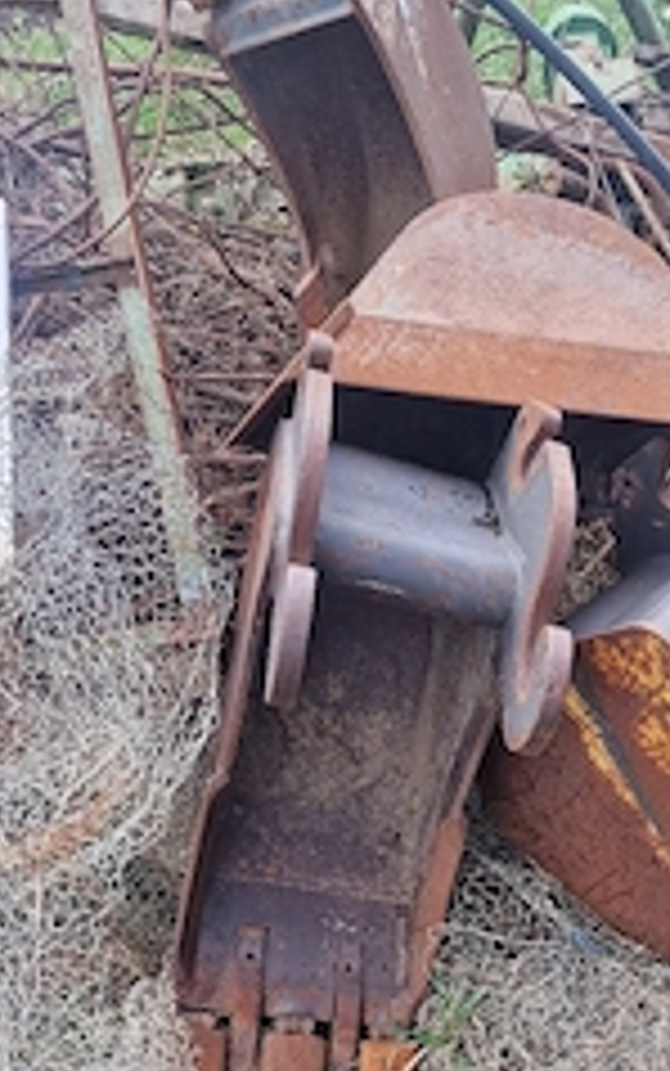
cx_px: 634
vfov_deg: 46.0
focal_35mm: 41
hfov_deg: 29.6
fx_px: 1196
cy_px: 837
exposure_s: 1/217
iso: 50
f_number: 1.8
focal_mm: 6.4
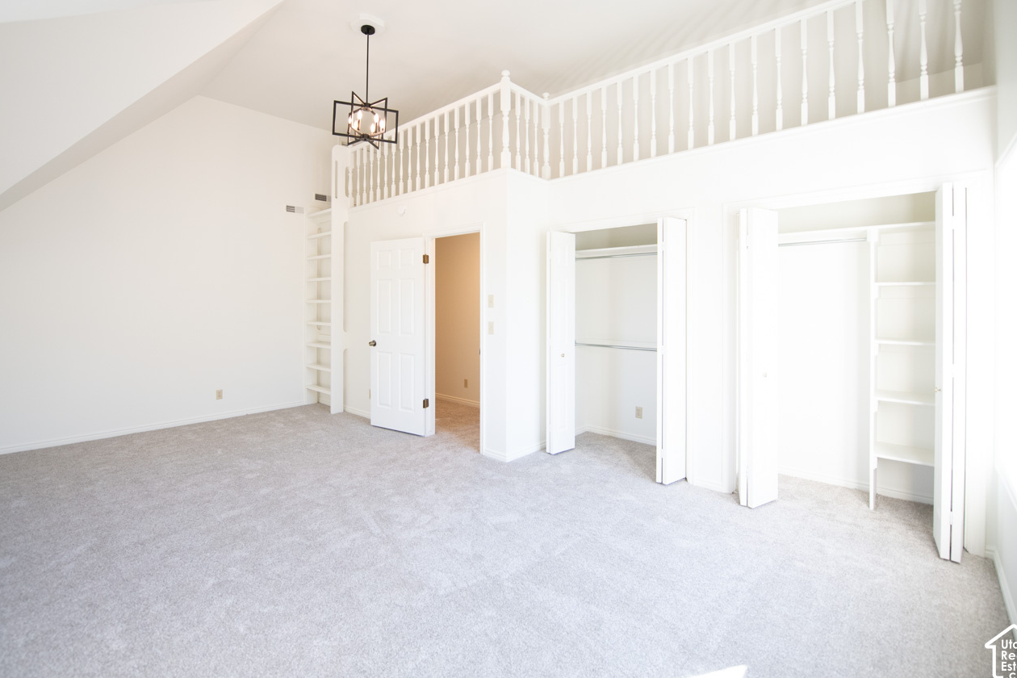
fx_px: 452
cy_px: 303
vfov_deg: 73.5
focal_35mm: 16
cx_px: 479
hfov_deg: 96.6
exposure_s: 1/250
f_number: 2.8
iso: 800
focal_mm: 14
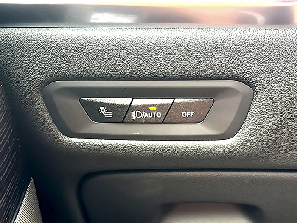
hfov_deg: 47.9
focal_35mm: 39
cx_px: 148
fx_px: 335
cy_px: 112
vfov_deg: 36.8
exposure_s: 1/80
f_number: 1.78
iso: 160
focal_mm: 6.86
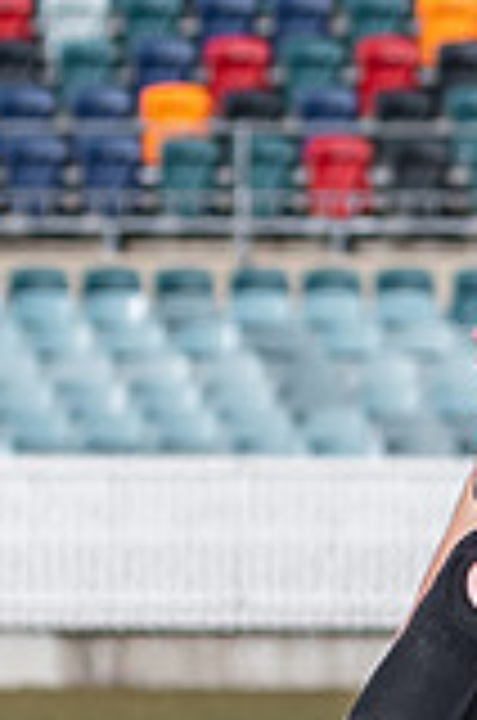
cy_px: 502
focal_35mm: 1310
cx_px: 709
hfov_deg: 1.0
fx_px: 26148
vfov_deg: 1.6
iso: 140
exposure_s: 1/2000
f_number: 4
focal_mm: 98
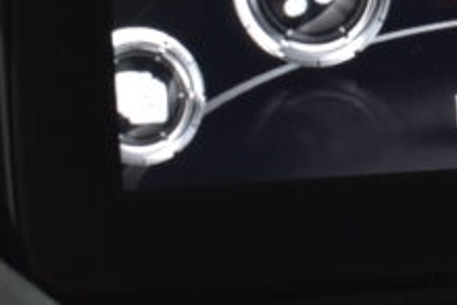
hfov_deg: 9.2
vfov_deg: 6.2
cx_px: 588
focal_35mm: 221
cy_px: -45
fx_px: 2805
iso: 1600
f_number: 5
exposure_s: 1/80
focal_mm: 42
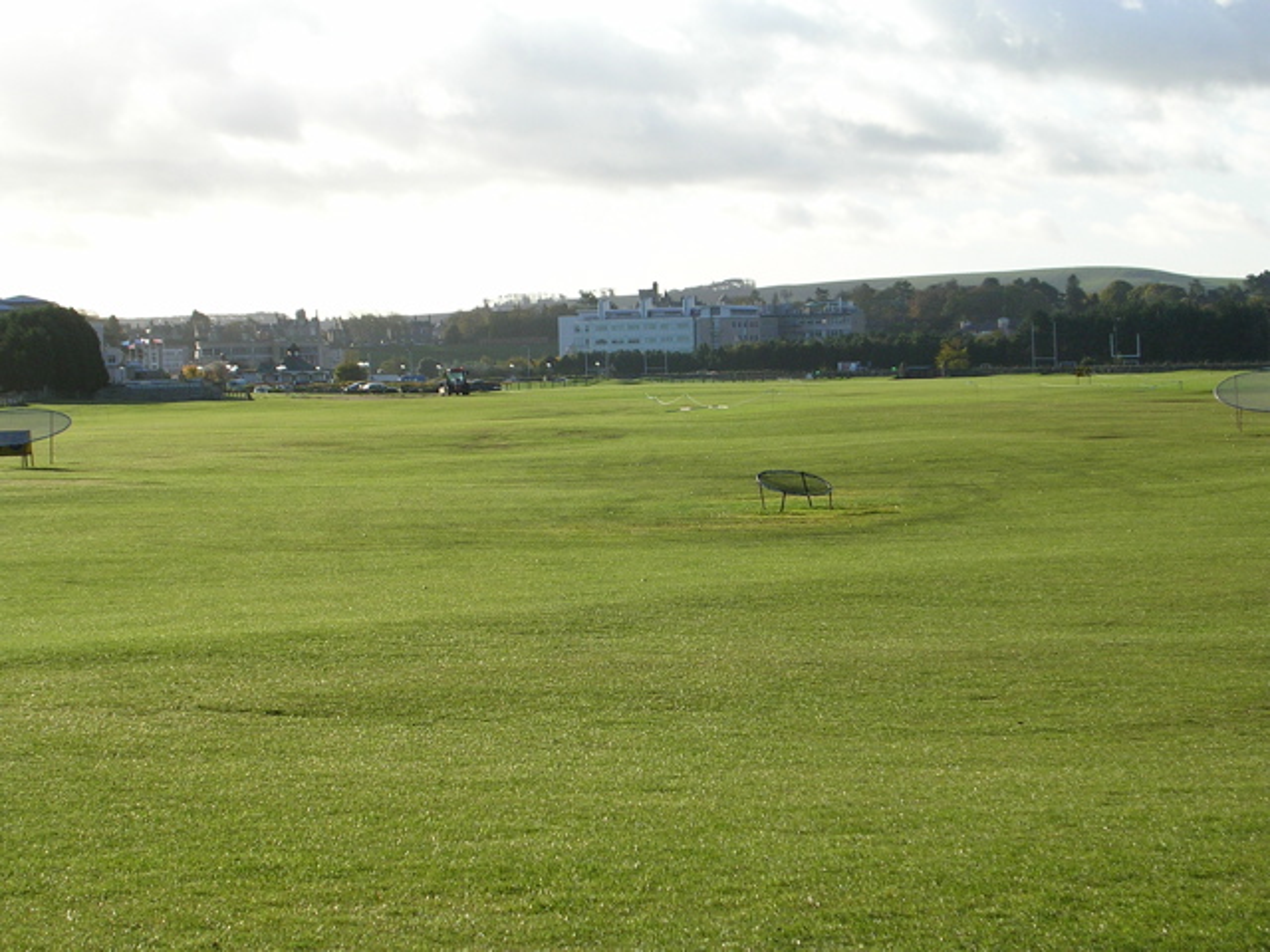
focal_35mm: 76
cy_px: 476
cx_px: 635
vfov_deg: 19.4
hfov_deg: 25.7
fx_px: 2788
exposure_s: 1/518
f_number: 3.9
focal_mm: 11.5
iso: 71
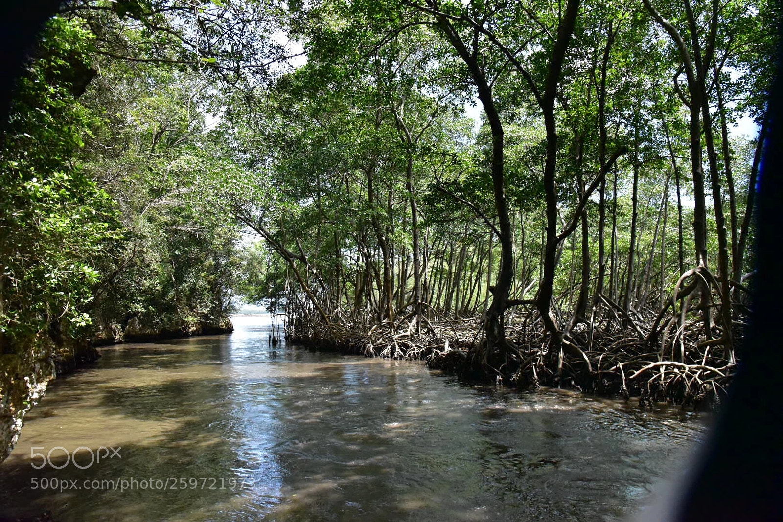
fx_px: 522
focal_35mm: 24
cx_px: 392
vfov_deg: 53.1
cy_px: 261
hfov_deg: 73.7
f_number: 7.1
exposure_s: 1/4000
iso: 12800
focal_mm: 24
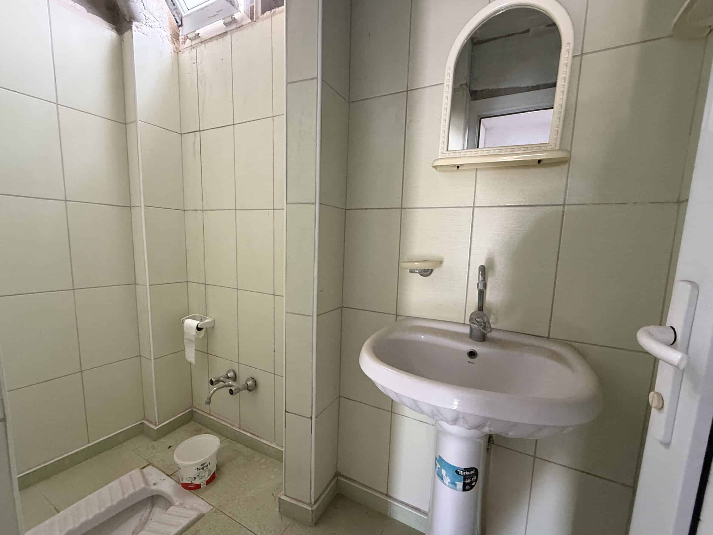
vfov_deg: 81.7
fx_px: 309
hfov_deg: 98.1
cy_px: 283
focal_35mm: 15
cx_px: 365
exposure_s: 1/60
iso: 500
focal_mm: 2.22
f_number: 2.2
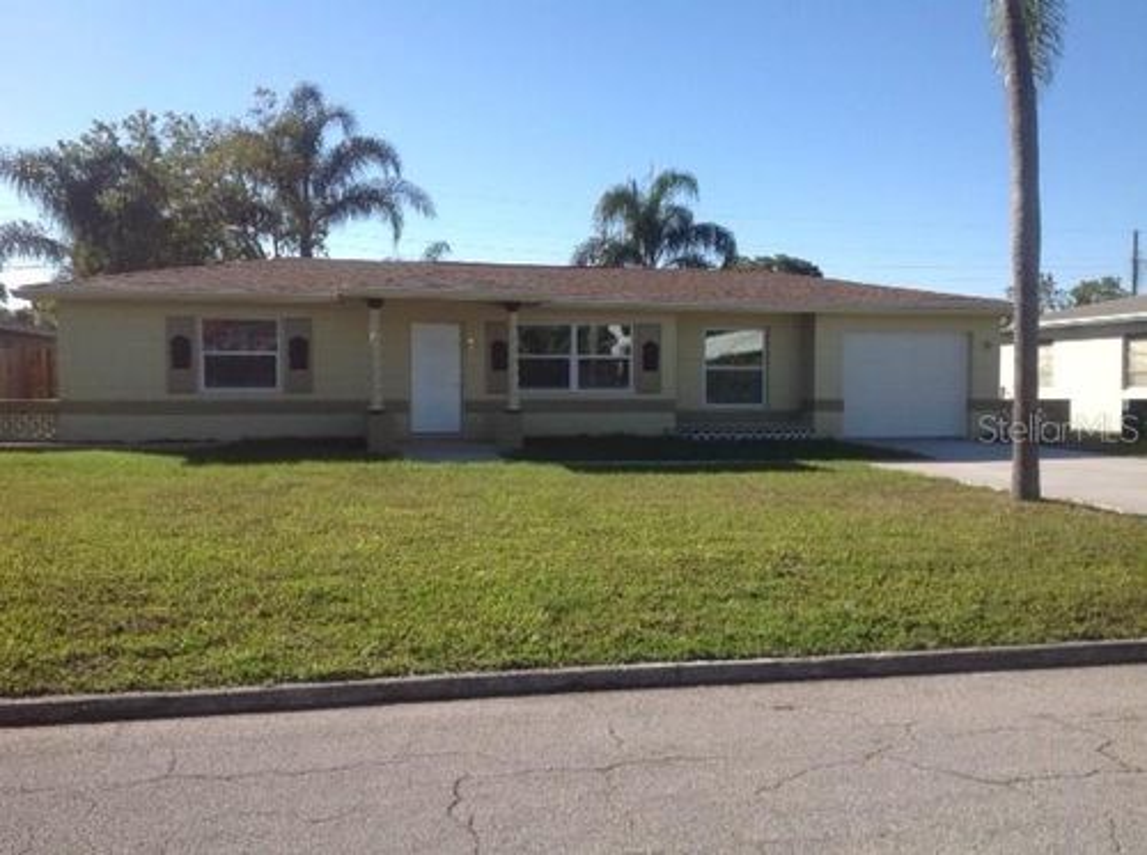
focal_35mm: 35
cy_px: 428
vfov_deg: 40.6
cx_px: 574
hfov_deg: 52.7
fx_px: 1158
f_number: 2.4
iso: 50
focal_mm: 4.28
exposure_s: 1/1513
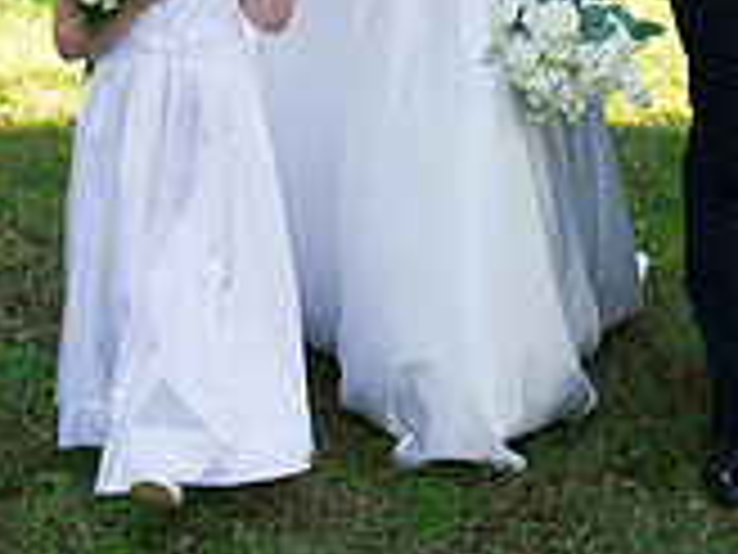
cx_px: 500
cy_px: -194
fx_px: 2025
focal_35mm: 95
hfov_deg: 20.6
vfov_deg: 14.8
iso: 640
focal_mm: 28
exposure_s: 1/160
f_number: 5.6
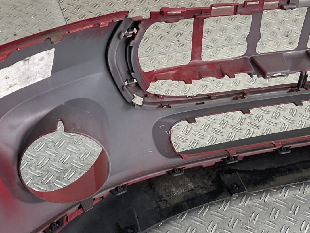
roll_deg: -12.9
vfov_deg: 21.6
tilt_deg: -40.1
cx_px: 166
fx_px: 609
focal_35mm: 68
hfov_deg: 28.6
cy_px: 110
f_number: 1.8
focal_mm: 3
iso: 25
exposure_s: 1/120
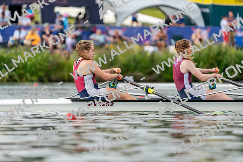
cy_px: 81
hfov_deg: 4.3
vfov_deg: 2.8
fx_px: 3274
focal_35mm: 485
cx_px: 122
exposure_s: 1/1600
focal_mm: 485
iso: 640
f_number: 6.3
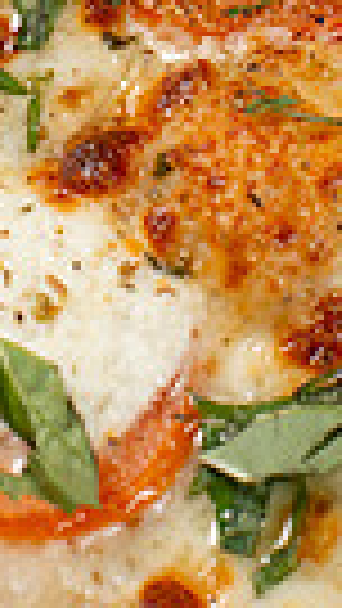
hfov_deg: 7.0
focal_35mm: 174
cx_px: 130
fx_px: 2803
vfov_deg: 12.0
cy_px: -216
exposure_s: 1/125
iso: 200
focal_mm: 50
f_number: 7.1
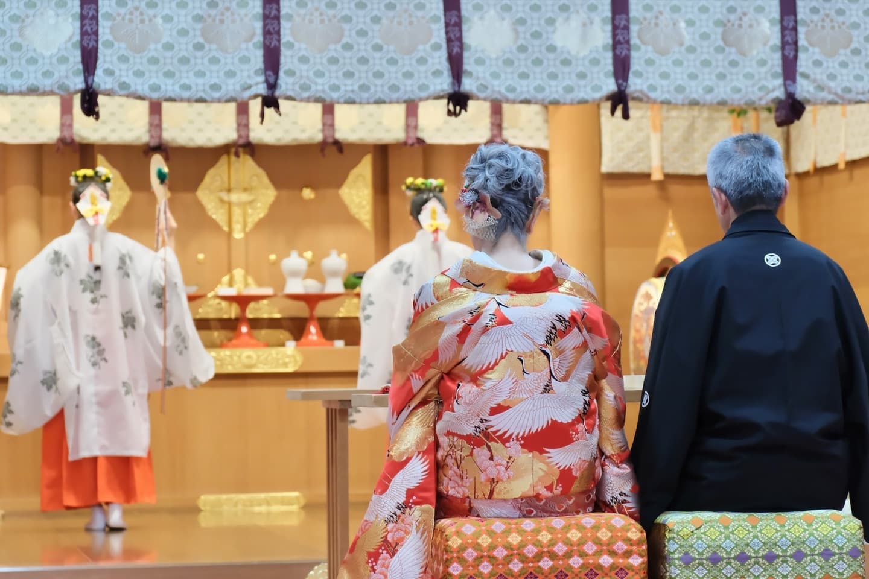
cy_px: 290
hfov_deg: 19.5
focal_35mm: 105
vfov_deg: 13.0
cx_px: 434
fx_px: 2534
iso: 3200
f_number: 4
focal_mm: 70
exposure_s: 1/40
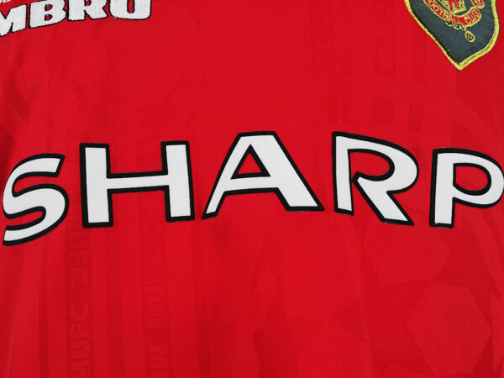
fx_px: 553
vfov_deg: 37.7
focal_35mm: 38
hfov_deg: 49.0
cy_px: 189
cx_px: 252
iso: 100
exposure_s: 1/60
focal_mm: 5.58
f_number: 1.8
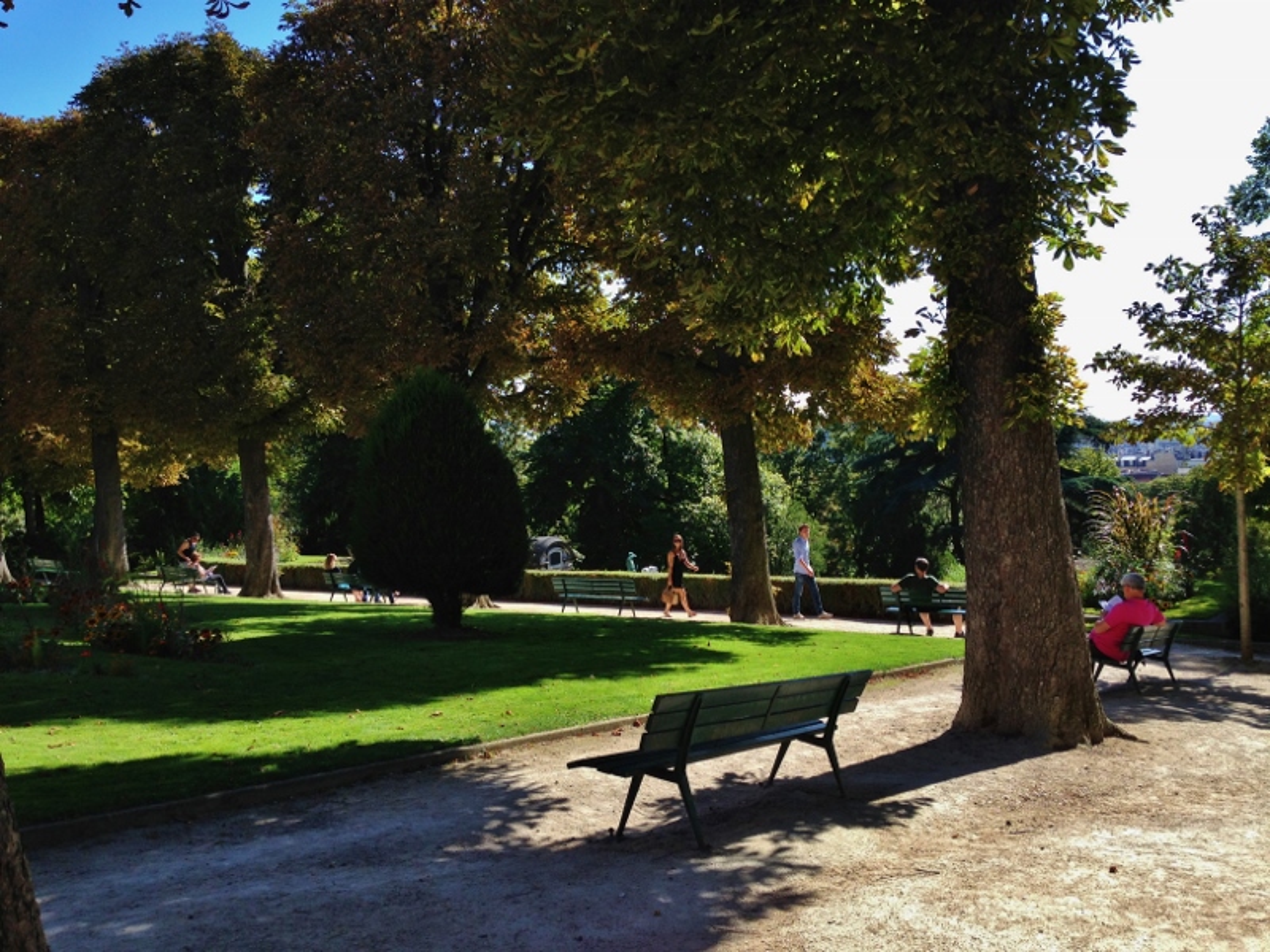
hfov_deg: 55.4
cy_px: 476
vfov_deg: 42.9
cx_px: 635
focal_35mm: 33
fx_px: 1211
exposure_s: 1/704
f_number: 2.4
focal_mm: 4.13
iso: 50
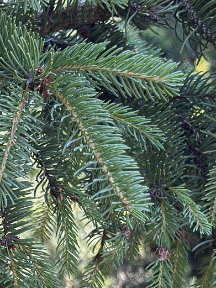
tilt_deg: -3.1
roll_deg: -12.6
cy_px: 344
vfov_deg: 14.8
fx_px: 1073
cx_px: -60
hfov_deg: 11.2
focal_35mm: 129
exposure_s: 1/130
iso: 80
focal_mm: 6.86
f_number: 1.78
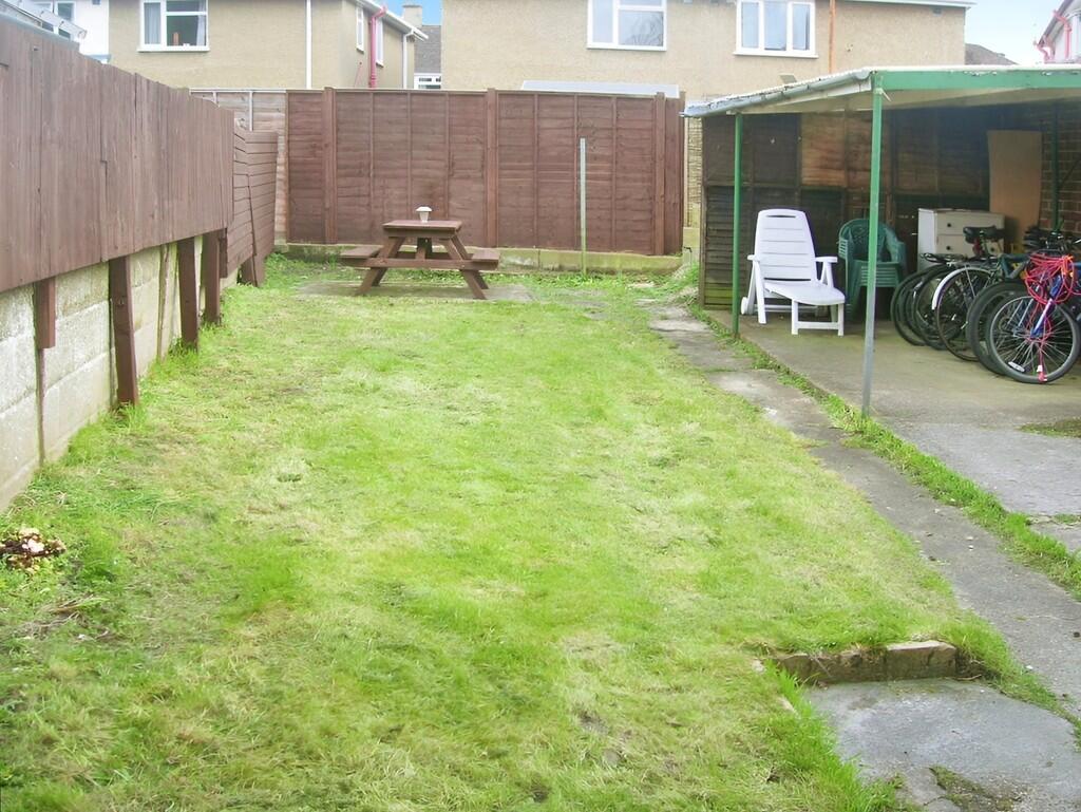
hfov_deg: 53.9
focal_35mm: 34
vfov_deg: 41.8
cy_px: 406
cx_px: 540
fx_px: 1062
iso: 50
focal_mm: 5.7
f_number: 4.9
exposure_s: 1/24.8
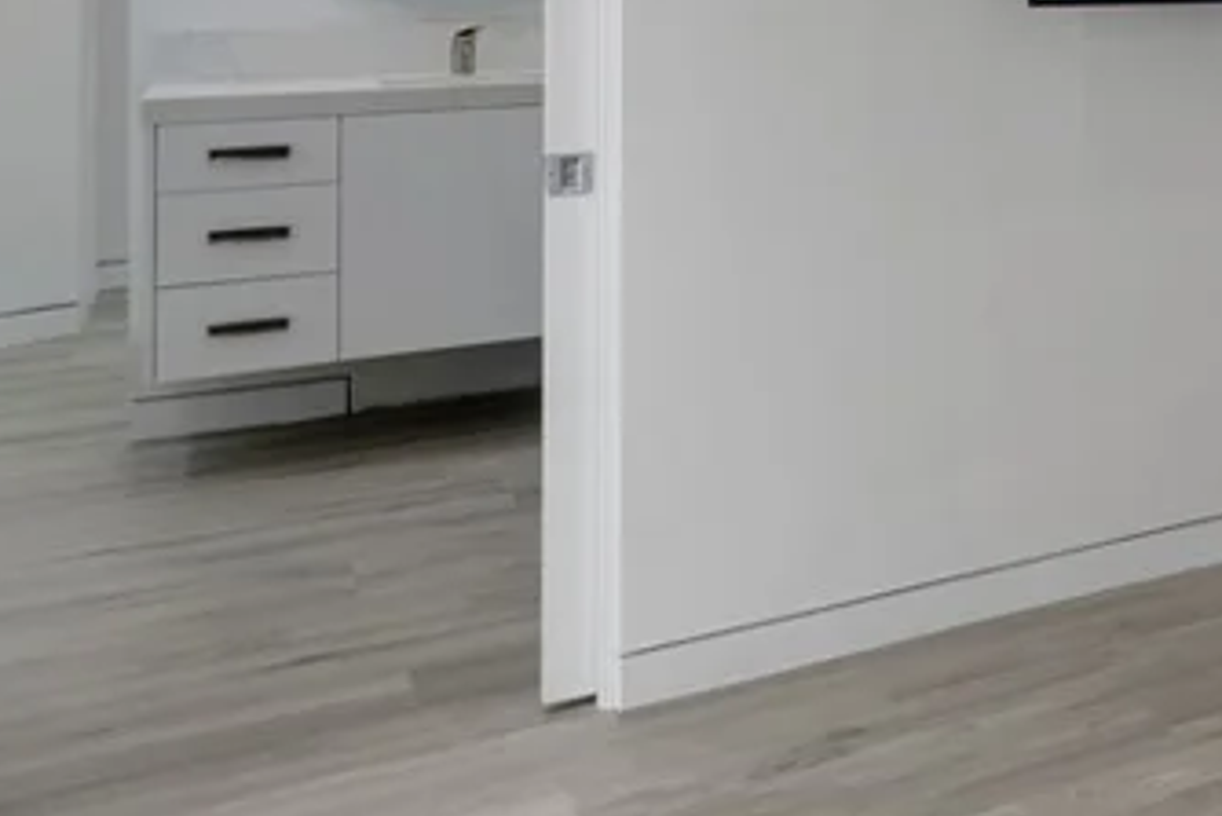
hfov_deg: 27.3
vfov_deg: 25.8
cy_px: -42
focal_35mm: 49
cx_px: 1851
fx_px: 1664
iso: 500
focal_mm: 16
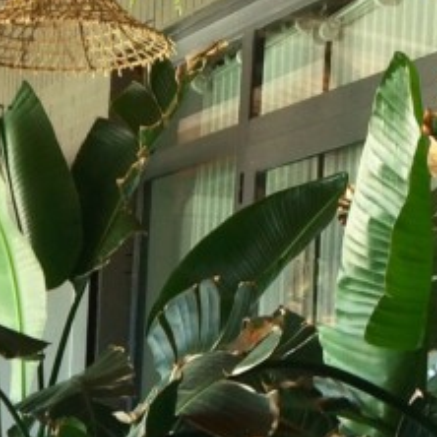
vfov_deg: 14.3
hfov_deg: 14.3
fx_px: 1685
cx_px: -89
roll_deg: -2.1
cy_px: 539
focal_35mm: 118
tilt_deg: -5.7
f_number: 2.2
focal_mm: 4.15
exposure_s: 1/100
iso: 50
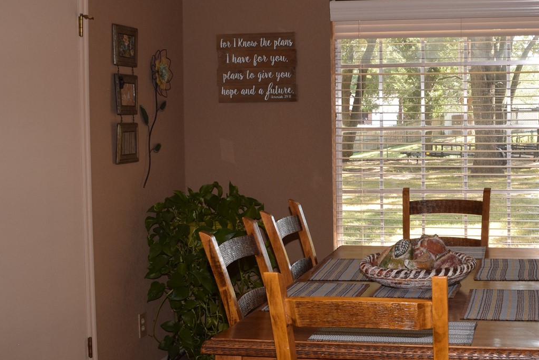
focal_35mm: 54
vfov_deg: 25.0
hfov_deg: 35.9
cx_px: 411
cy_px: 155
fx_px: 809
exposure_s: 1/60
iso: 400
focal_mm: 18
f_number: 8
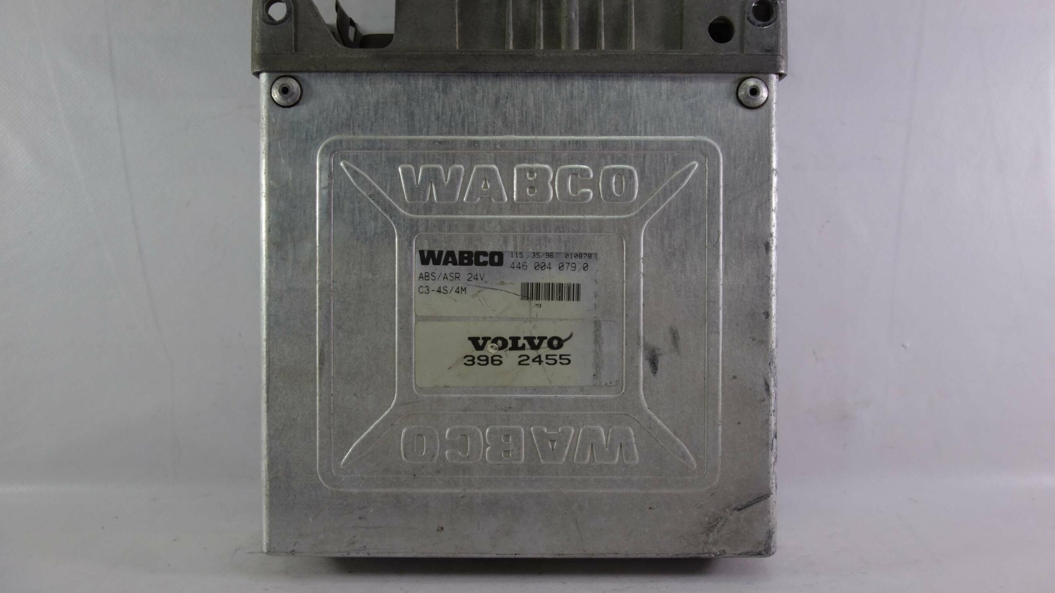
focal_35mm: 30
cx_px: 535
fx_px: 839
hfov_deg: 64.3
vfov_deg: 38.9
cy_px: 275
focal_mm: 10.4
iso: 125
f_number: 2
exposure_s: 1/160
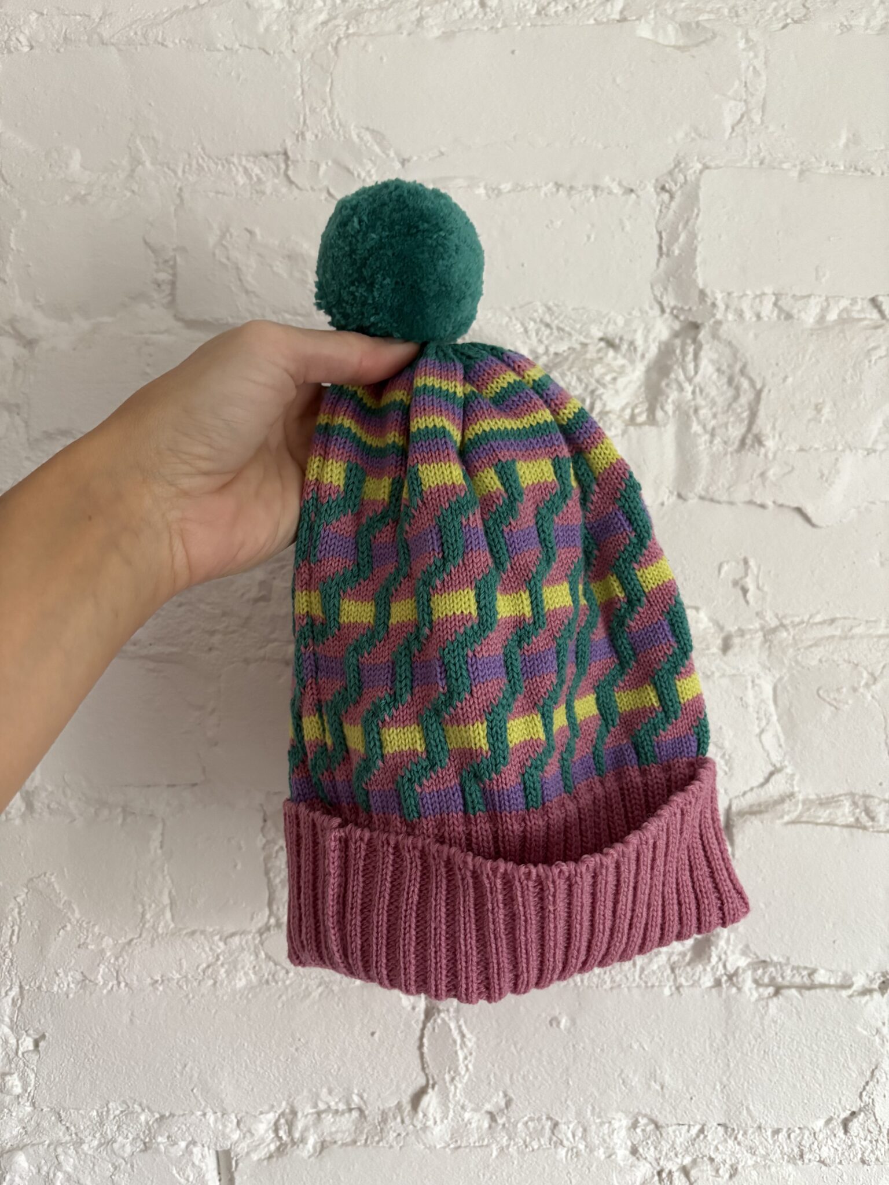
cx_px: 444
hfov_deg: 53.1
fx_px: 890
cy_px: 592
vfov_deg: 67.3
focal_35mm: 26
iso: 500
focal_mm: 5.96
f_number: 1.6
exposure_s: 1/60
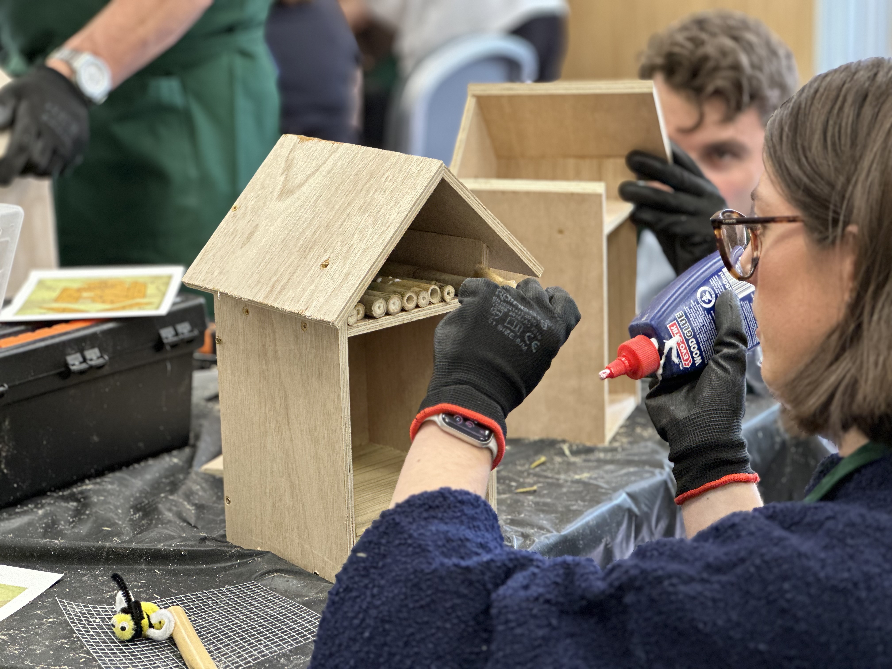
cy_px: 334
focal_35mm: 77
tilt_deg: -13.3
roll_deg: +1.1
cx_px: 446
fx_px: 1984
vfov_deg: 19.1
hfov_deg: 25.3
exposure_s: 1/33
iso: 160
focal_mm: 9
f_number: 2.8
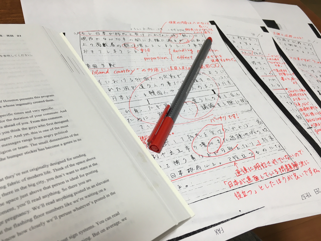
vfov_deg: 48.2
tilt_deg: -50.0
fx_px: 269
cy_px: 120
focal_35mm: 29
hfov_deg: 61.7
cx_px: 160
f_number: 2.2
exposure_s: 1/33
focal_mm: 4.15
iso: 64
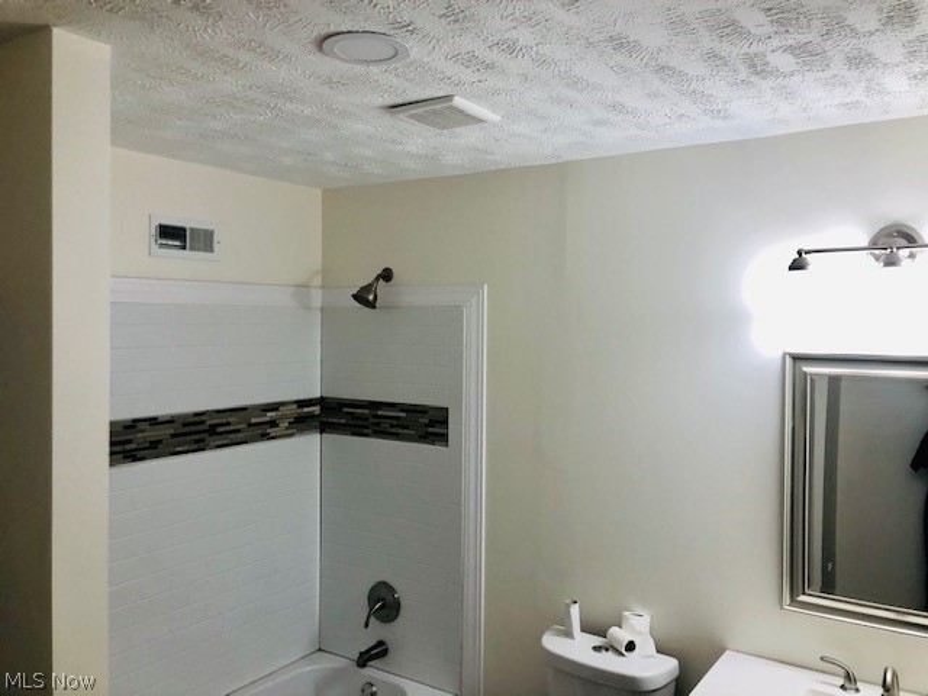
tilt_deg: -1.1
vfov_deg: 49.7
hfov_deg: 63.4
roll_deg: -0.9
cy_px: 348
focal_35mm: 28
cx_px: 464
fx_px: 751
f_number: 1.8
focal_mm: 4
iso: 25
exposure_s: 1/40
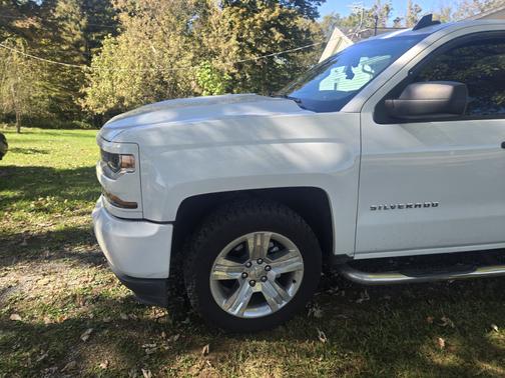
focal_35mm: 23
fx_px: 336
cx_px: 252
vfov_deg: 58.9
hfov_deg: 73.9
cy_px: 189
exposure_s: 1/368
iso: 25
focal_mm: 5.4
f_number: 1.8
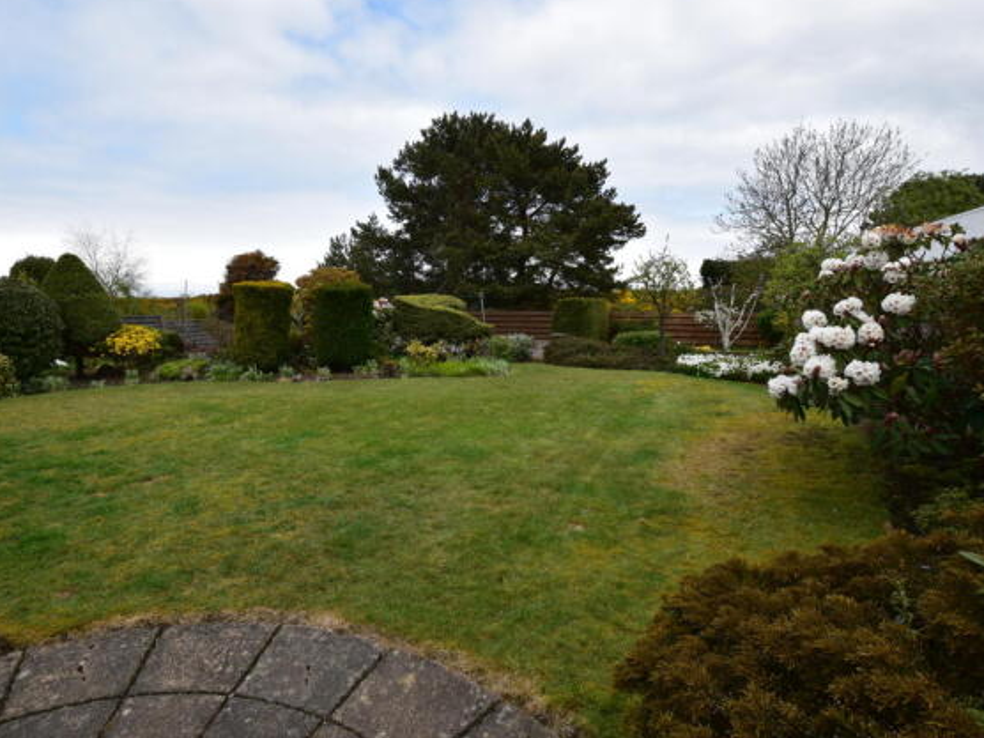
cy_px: 374
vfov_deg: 74.7
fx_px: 483
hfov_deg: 90.9
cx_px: 459
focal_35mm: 17
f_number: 11
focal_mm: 10
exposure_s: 1/400
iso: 400
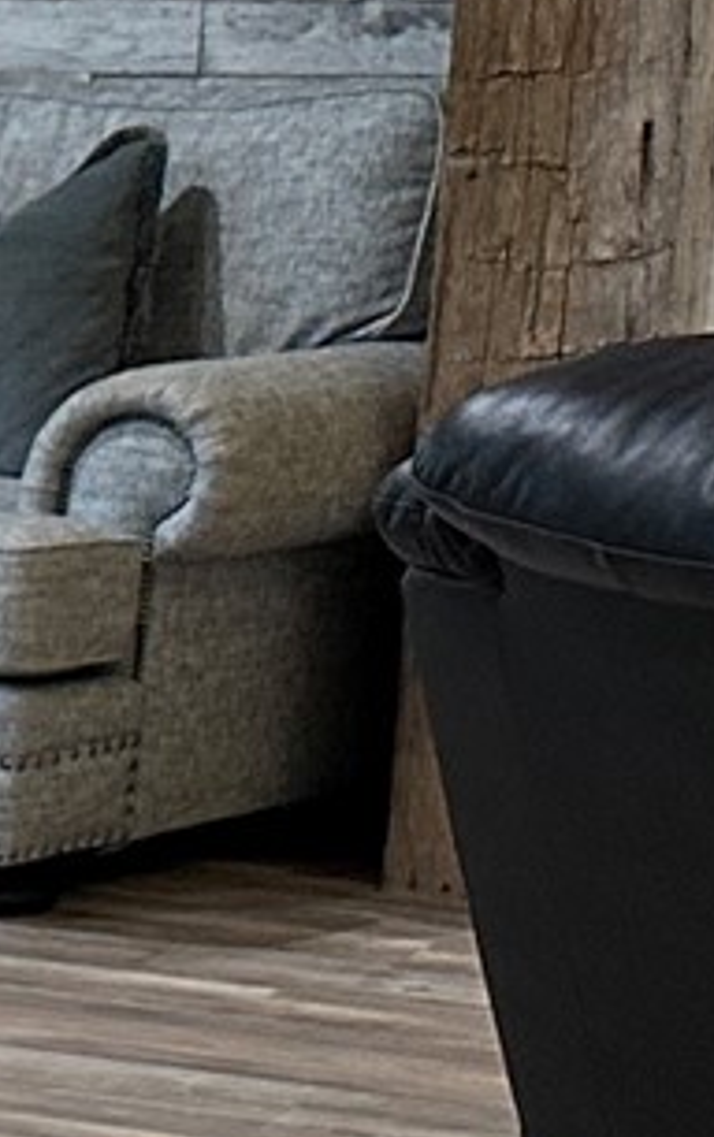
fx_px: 5278
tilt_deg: -9.5
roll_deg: +1.7
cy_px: 717
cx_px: -2923
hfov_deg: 5.6
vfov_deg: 12.3
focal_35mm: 170
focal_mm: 6.86
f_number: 1.78
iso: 125
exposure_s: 1/60
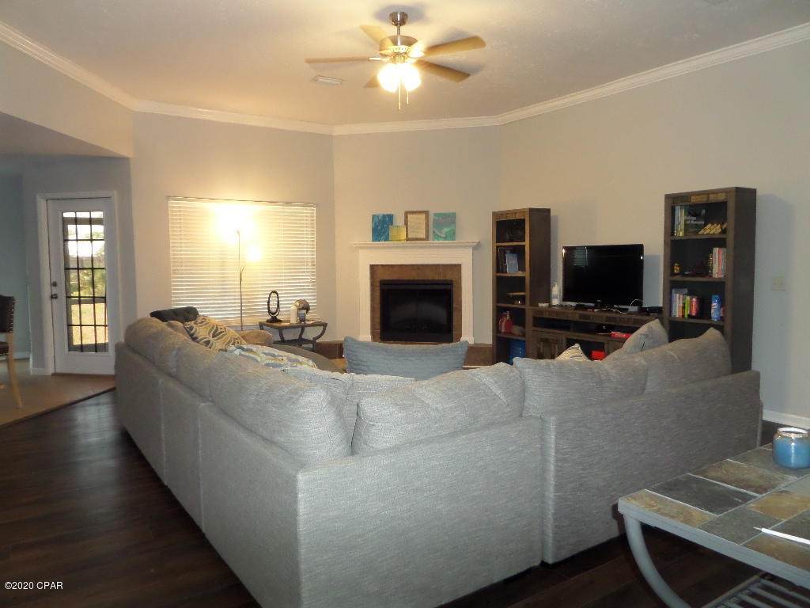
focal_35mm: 24
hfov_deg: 71.6
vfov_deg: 56.8
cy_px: 304
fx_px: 562
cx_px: 405
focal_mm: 4
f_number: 3.2
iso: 400
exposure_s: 1/30
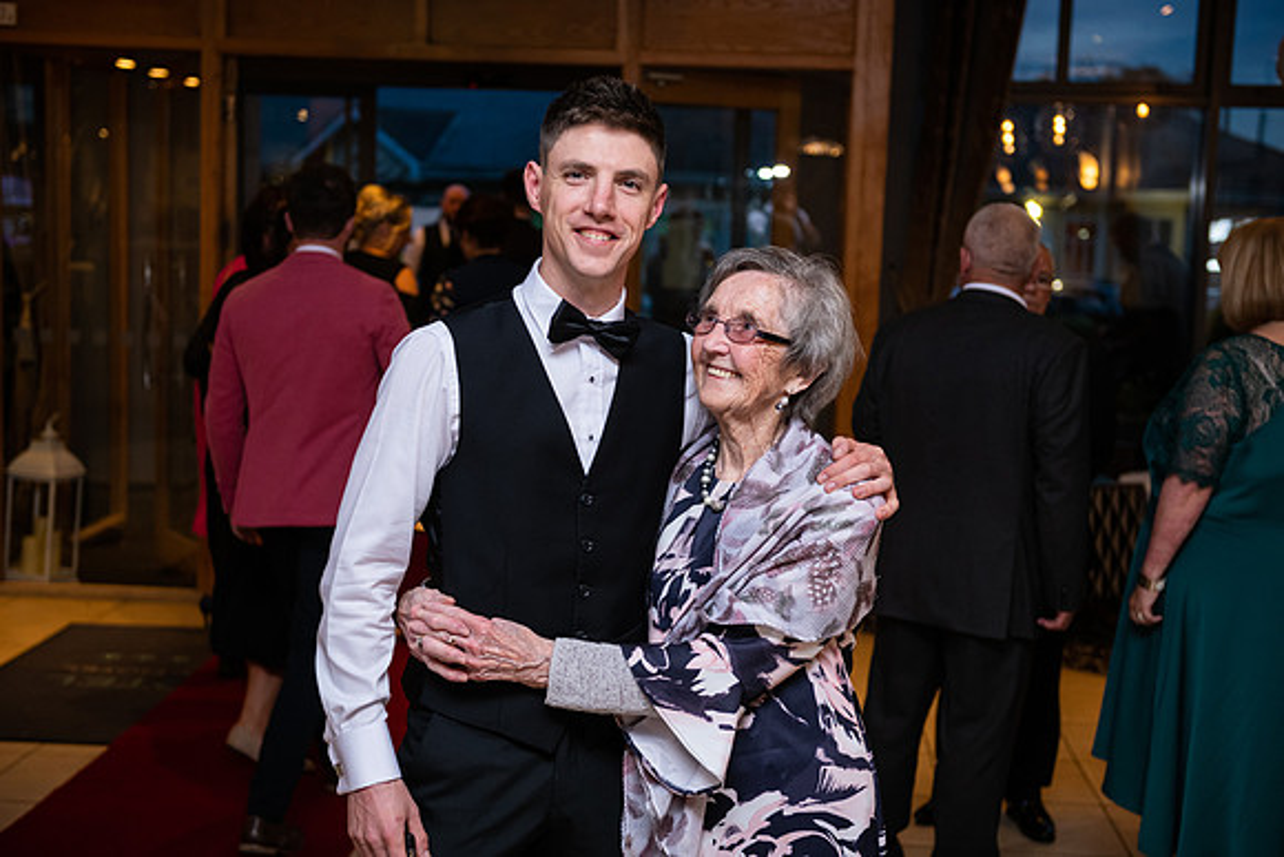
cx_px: 642
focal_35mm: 52
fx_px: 1855
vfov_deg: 26.0
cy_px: 428
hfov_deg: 38.2
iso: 640
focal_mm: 52
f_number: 3.5
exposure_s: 1/160
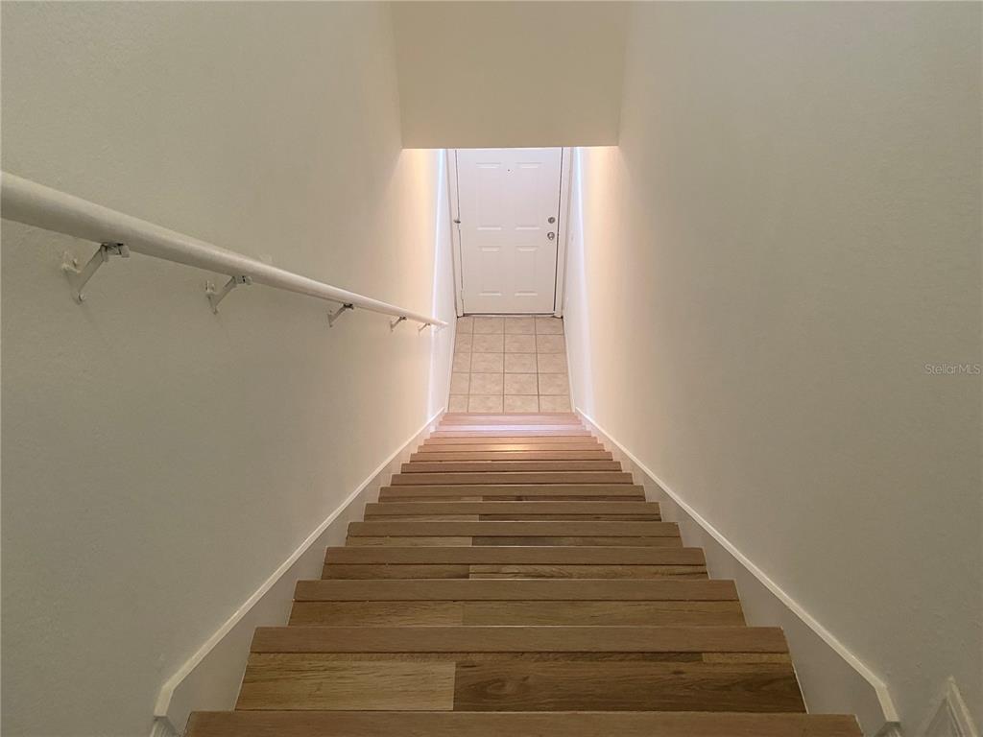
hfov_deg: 67.3
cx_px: 492
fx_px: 738
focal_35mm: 26
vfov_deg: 53.1
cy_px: 368
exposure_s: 1/60
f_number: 1.8
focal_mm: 4.25
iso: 320
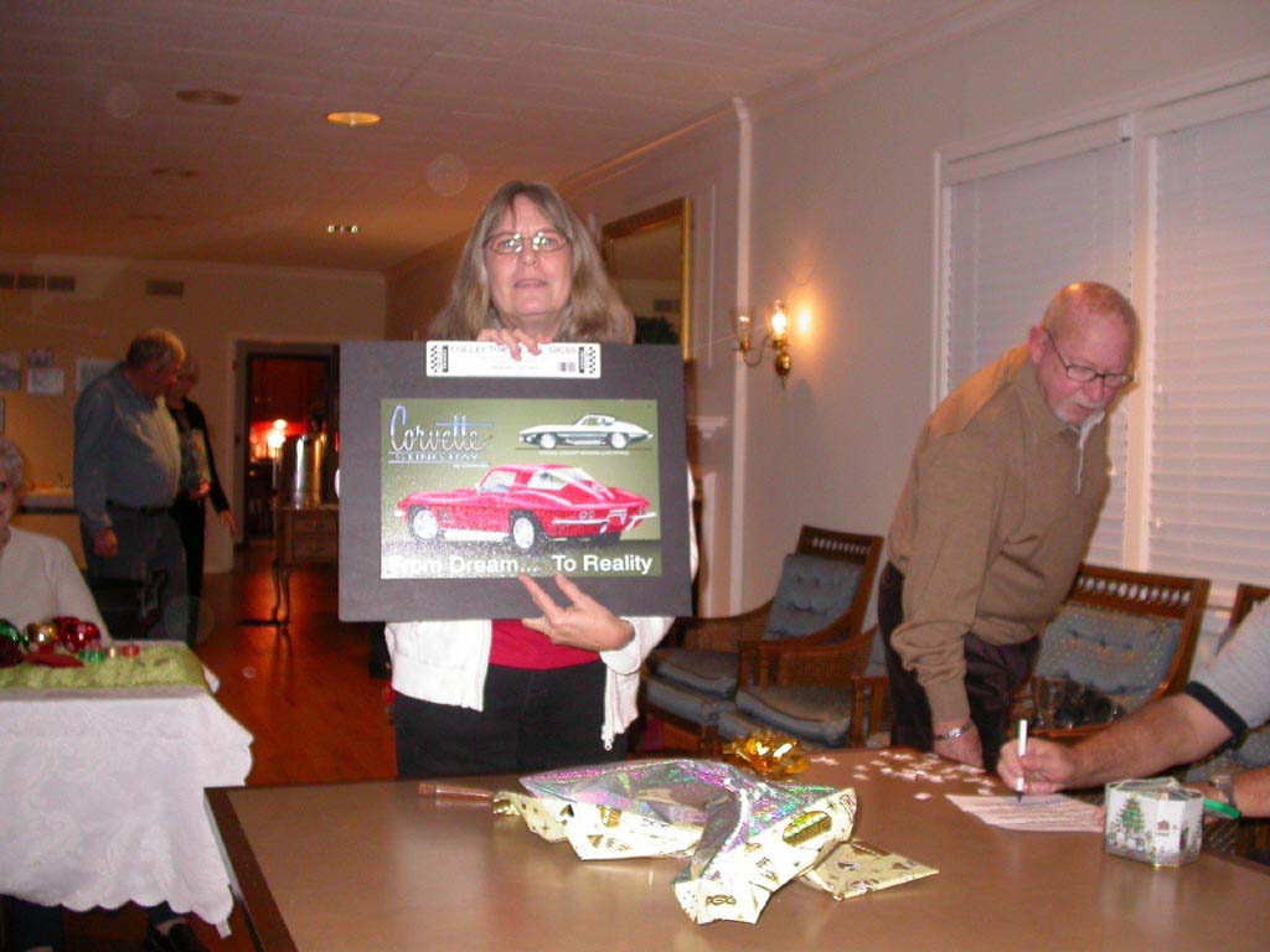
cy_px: 476
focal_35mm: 38
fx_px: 1394
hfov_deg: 49.0
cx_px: 635
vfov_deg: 37.7
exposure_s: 1/60
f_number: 2.6
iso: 200
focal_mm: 7.85
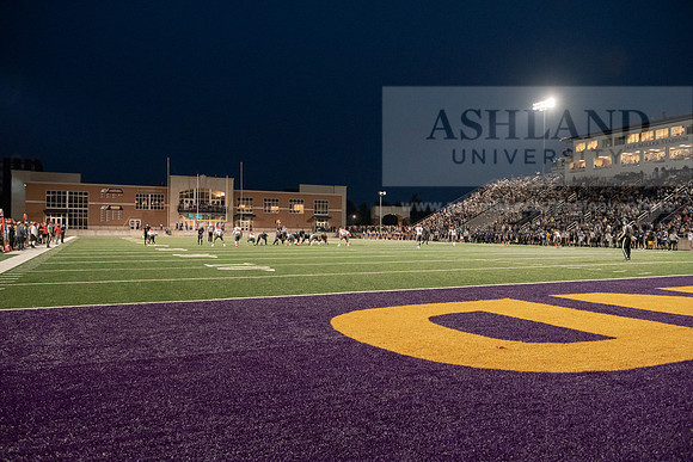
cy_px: 231
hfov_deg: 63.6
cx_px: 346
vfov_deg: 45.0
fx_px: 558
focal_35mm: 29
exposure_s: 1/320
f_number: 4.5
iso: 6400
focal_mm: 29
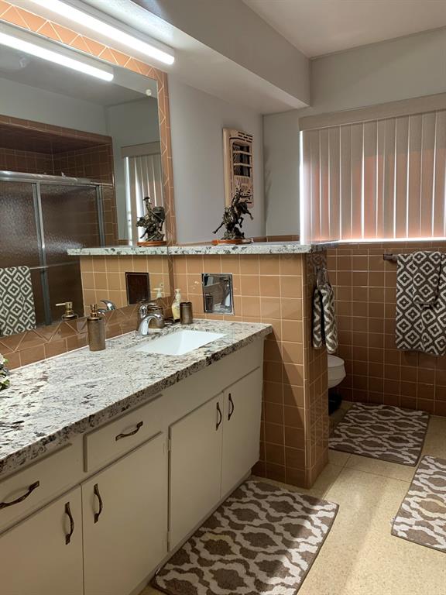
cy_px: 298
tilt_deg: -7.8
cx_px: 223
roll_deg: +2.9
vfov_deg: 67.3
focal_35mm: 26
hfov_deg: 53.1
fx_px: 447
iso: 200
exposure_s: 1/60
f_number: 1.8
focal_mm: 4.25
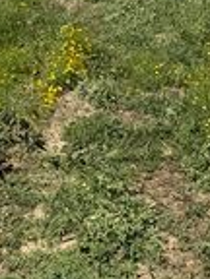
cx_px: 18
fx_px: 898
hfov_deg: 13.2
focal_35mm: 111
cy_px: -251
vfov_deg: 15.0
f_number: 1.78
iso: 80
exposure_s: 1/6410
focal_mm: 6.76
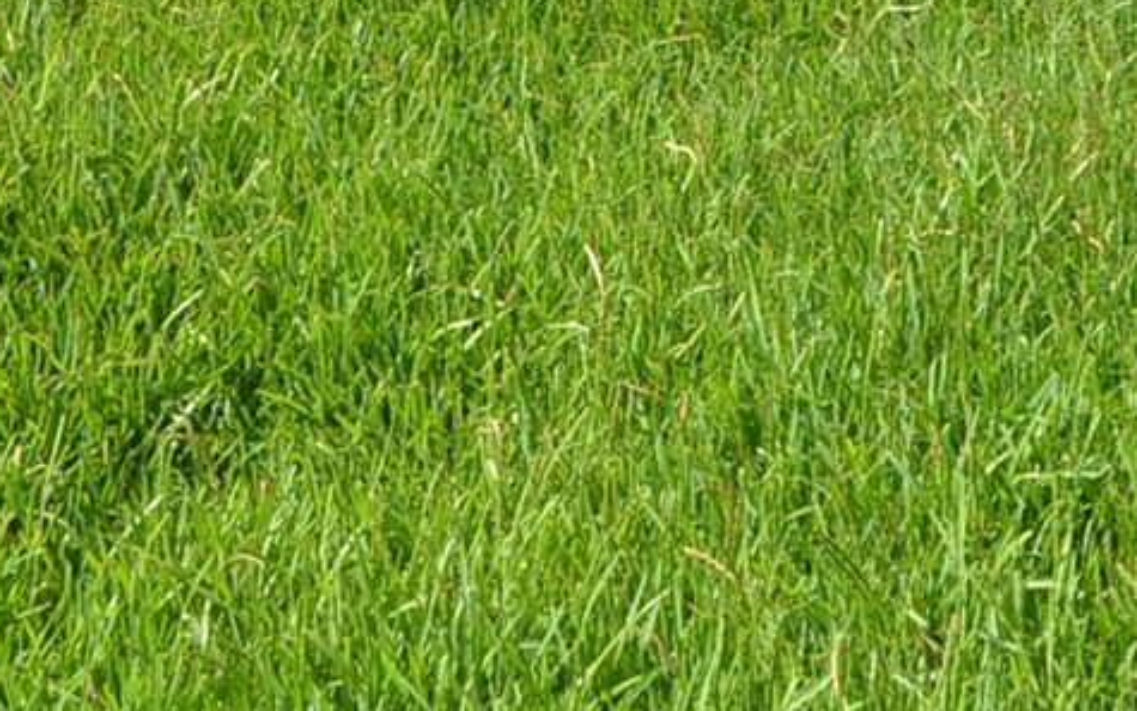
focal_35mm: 70
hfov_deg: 29.0
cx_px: 815
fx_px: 2169
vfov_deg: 14.3
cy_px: -853
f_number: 8
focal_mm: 10
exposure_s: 1/250
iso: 125
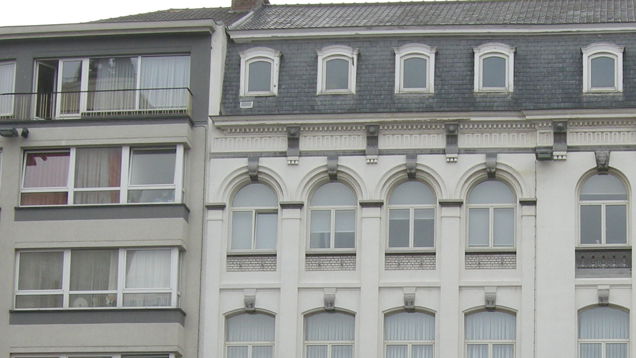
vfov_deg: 11.7
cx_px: 475
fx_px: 1670
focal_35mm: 99
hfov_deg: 21.4
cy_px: 554
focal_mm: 7.5
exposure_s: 1/195
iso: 64
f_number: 5.4
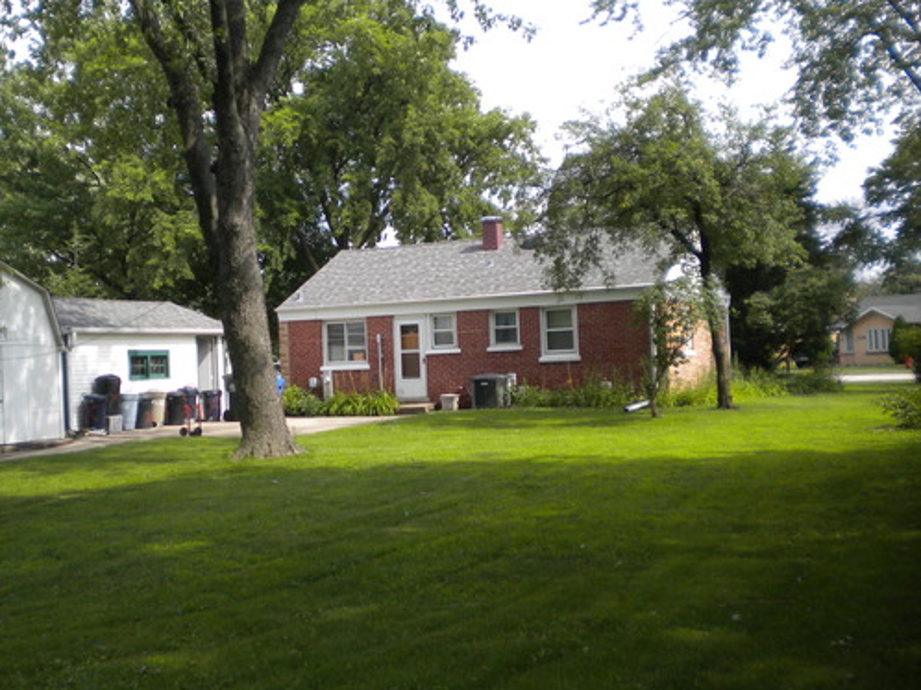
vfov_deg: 32.1
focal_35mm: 45
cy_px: 326
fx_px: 1197
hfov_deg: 41.8
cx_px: 342
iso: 80
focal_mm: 6.3
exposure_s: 1/602
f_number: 3.1
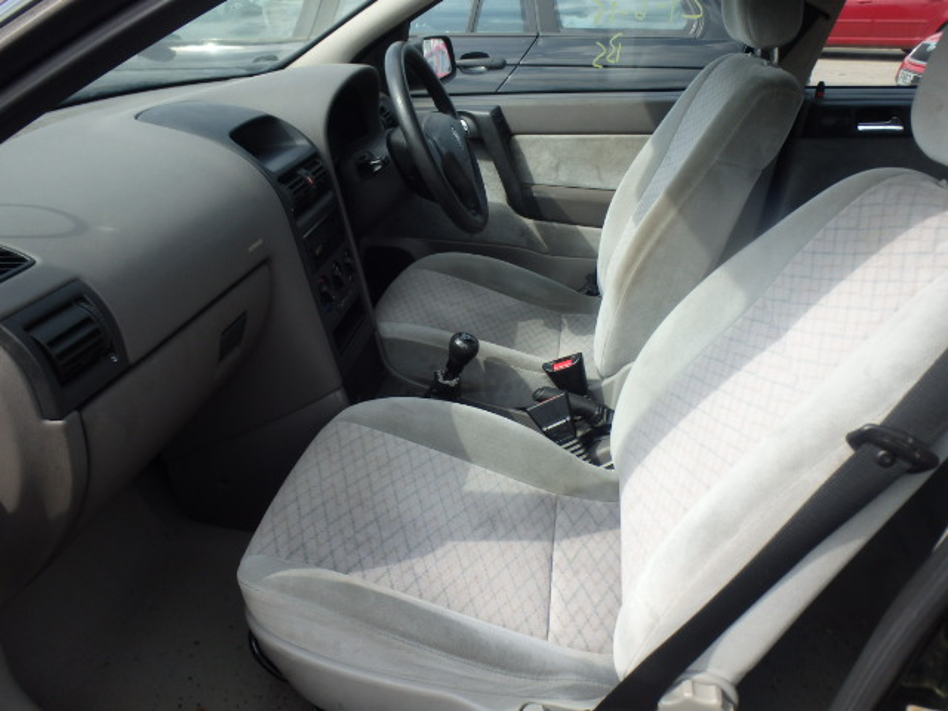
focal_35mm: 28
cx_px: 474
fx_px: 767
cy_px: 356
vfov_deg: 49.7
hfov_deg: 63.4
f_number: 3.9
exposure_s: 1/320
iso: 125
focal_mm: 5
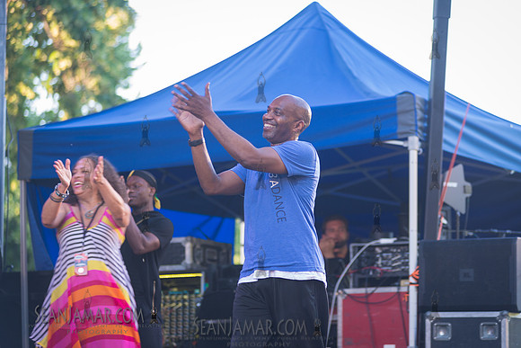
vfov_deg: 10.2
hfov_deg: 15.2
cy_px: 174
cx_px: 260
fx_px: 1954
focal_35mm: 135
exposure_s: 1/100
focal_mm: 135
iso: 400
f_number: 3.2
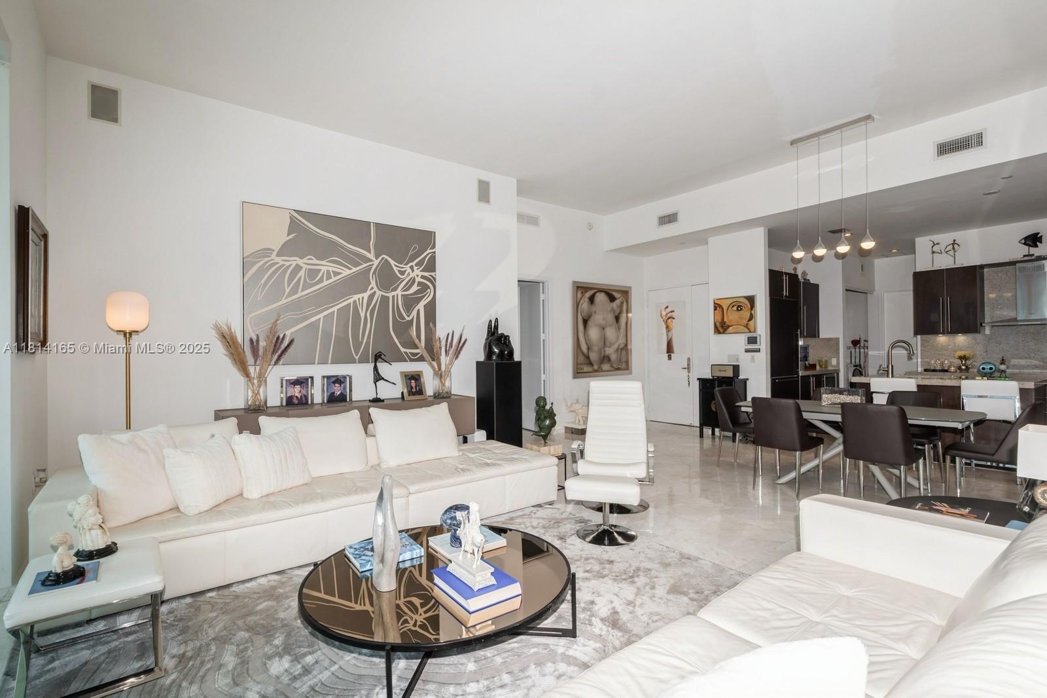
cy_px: 349
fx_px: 465
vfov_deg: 73.7
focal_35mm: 16
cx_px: 524
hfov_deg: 96.7
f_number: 10
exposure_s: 1/40
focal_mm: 16
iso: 200
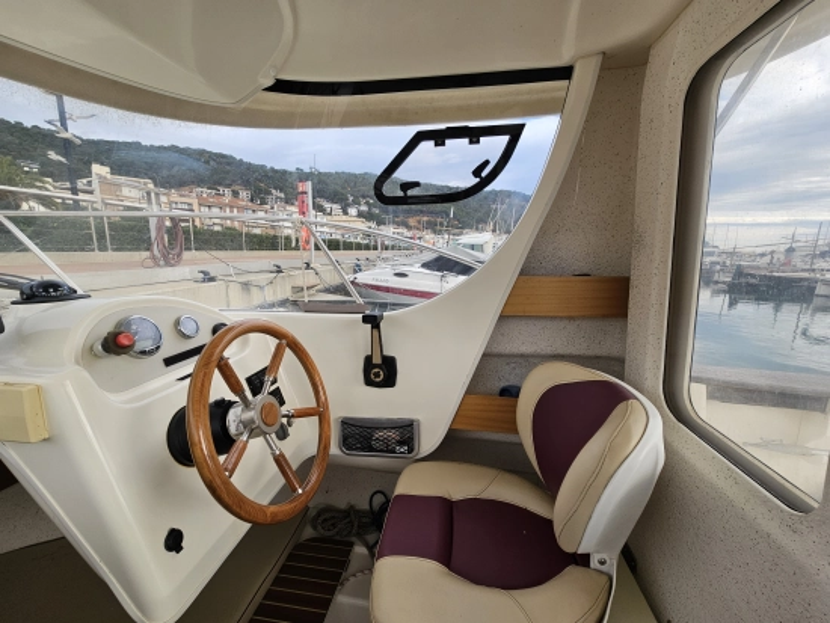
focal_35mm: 13
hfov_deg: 106.2
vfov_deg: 90.0
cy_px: 312
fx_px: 312
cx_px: 415
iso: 50
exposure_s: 1/594
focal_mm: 2.2
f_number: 2.2
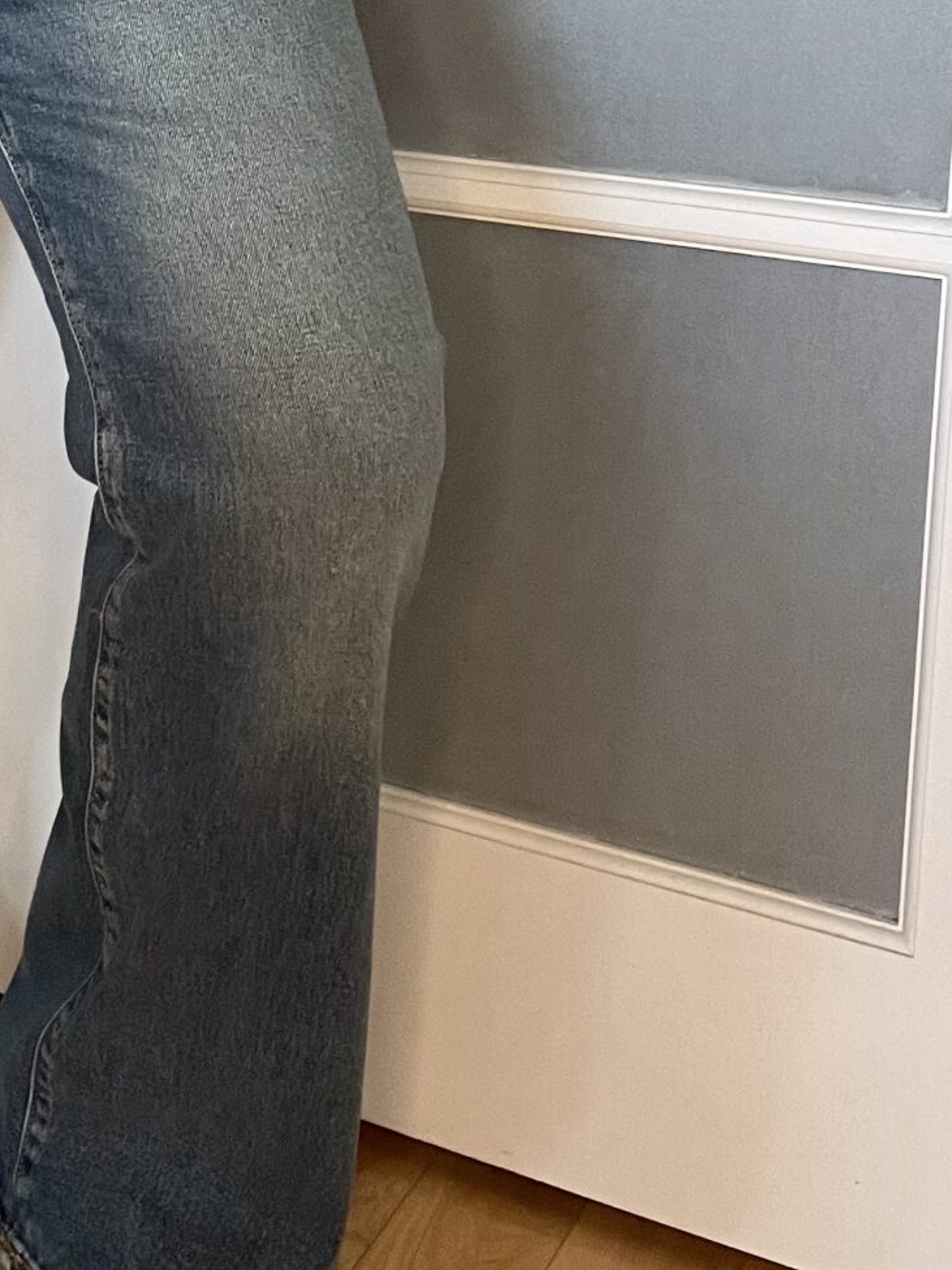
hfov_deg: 22.3
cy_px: 39
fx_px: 2311
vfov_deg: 29.0
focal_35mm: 63
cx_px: -35
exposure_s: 1/50
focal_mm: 2.71
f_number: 2.2
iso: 320
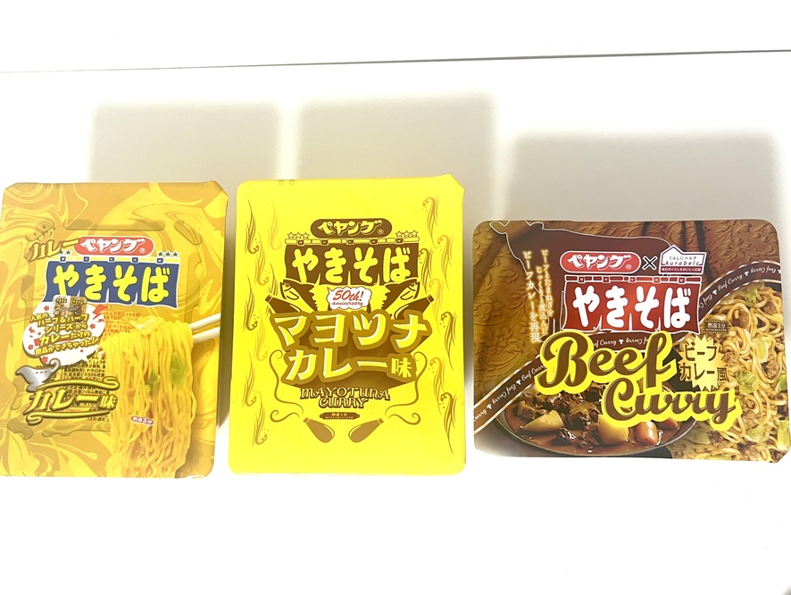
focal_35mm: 26
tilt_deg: -83.2
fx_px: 595
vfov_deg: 53.1
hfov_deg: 67.3
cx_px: 396
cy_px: 298
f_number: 1.5
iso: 80
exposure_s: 1/50
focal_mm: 5.7
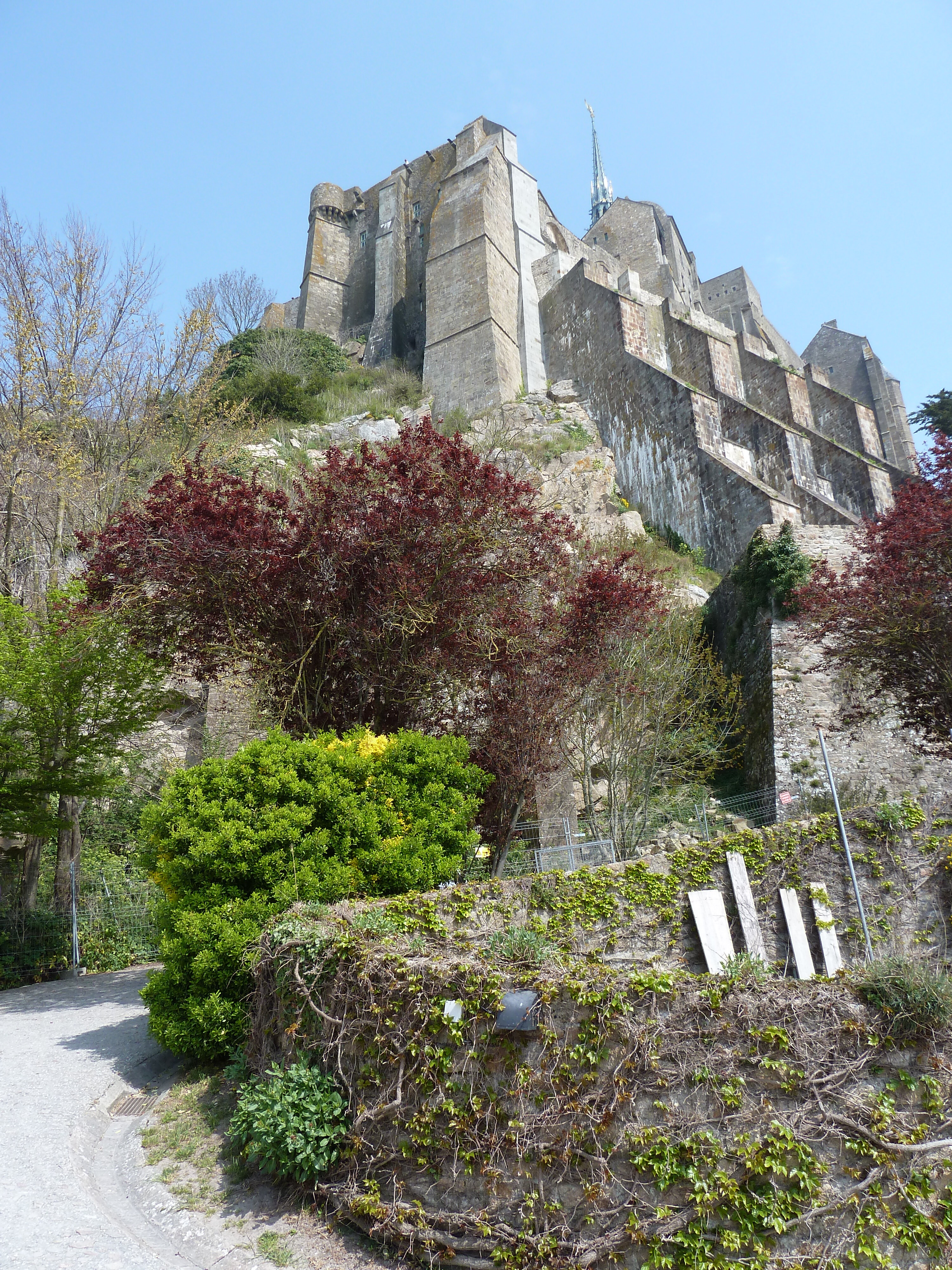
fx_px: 917
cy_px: 635
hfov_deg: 54.9
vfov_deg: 69.4
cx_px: 476
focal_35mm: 25
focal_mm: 4.1
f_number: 4
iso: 80
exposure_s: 1/320
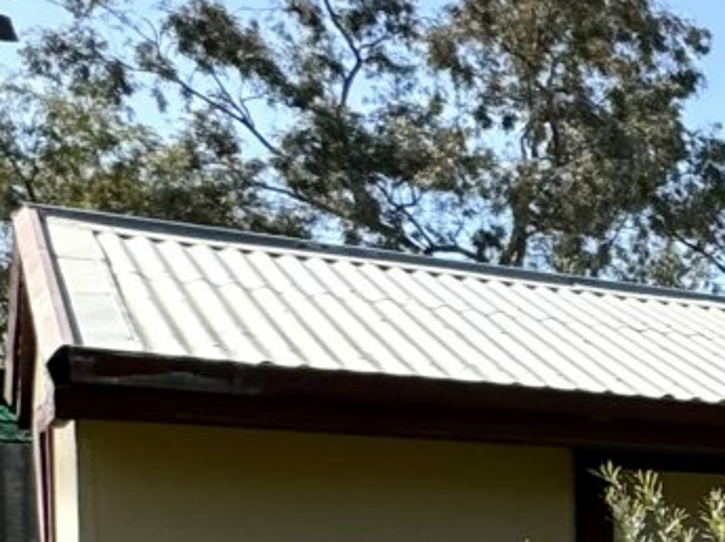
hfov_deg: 15.3
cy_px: 626
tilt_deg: -0.5
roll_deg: +0.1
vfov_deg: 18.0
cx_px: 1706
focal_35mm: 78
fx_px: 1632
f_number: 2.2
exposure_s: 1/944
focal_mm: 2.22
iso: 40
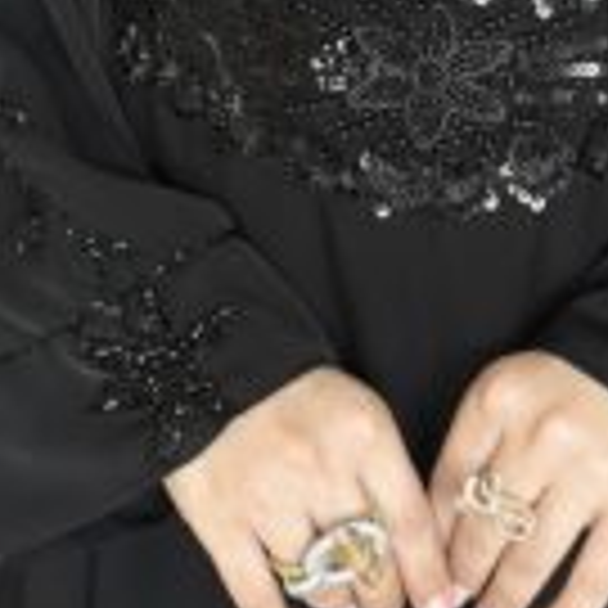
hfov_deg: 13.8
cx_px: 383
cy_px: -95
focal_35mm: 126
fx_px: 2504
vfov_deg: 13.5
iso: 500
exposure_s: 1/40
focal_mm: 6.86
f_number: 1.78
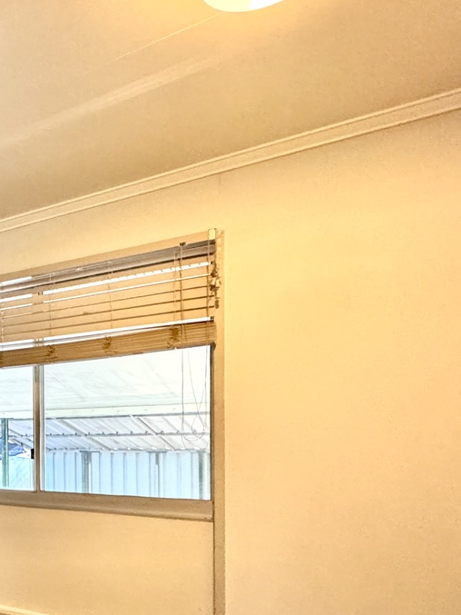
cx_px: -49
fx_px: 550
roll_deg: +1.3
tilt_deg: -1.2
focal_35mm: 31
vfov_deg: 55.9
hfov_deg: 37.7
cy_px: 452
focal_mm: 2.22
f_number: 2.2
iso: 640
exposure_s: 1/50
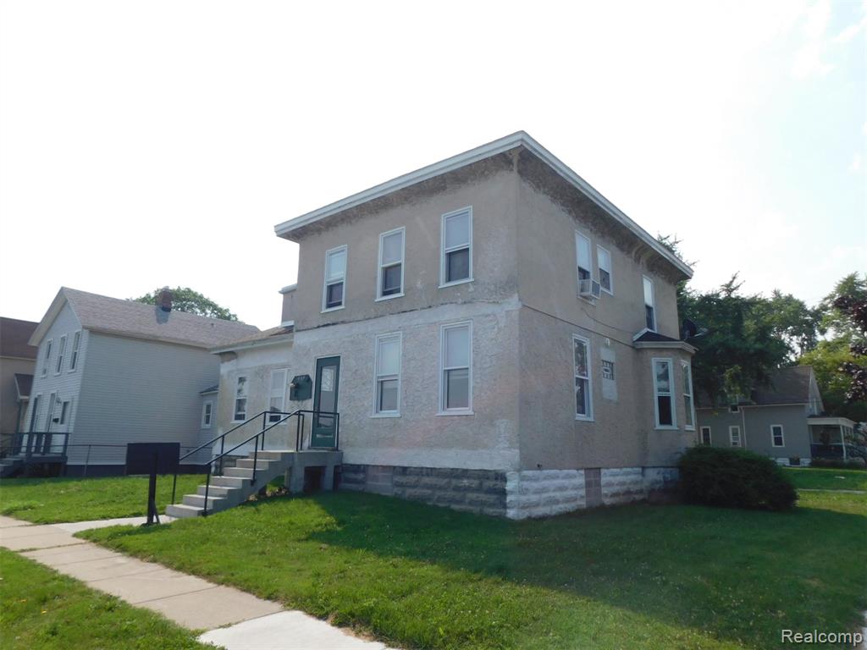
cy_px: 325
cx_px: 434
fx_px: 576
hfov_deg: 73.9
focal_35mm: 23
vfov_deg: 58.9
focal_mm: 4
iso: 125
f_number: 6
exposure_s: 1/400
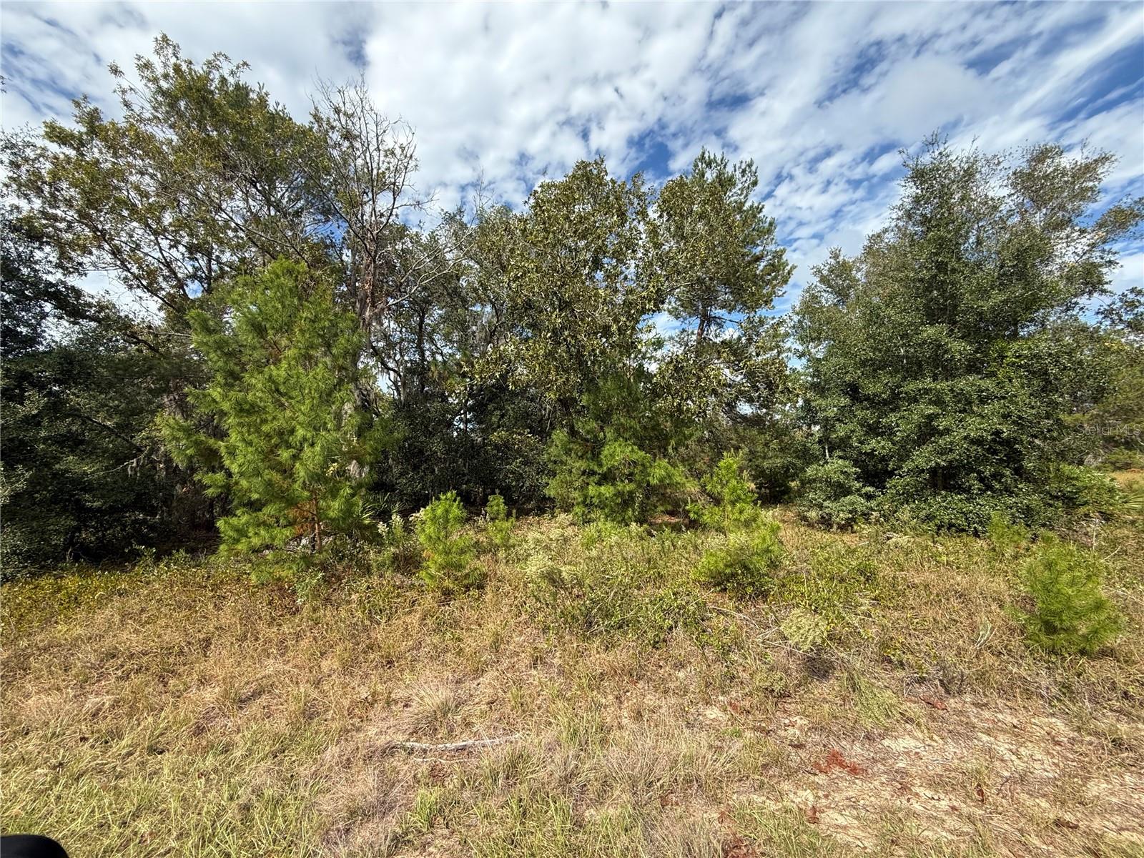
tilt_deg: +5.2
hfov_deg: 102.1
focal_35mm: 14
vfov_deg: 85.7
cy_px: 429
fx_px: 463
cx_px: 572
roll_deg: +1.6
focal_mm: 2.22
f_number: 2.2
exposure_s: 1/914
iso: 50
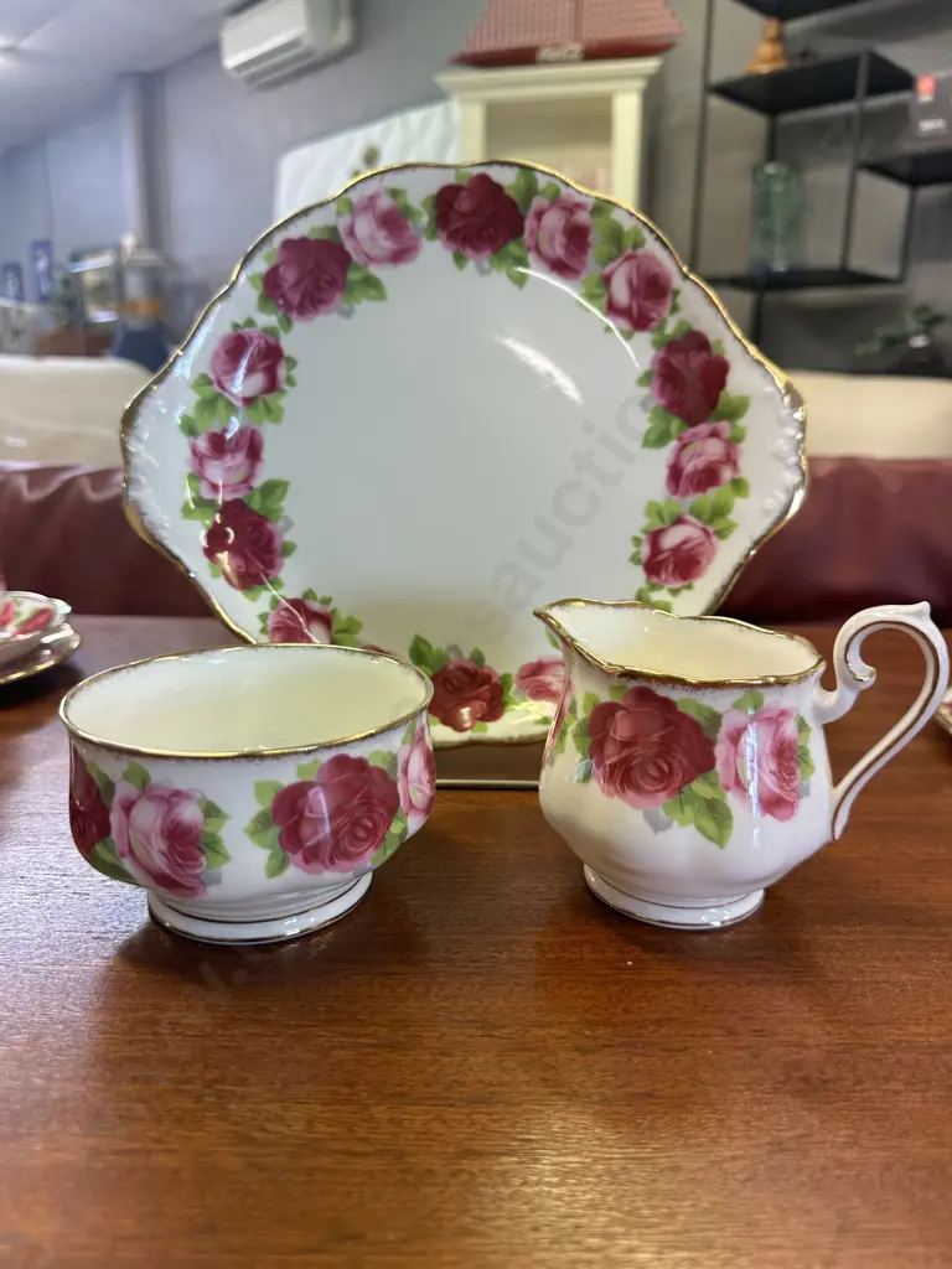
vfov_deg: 71.6
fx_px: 880
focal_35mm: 24
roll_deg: -1.7
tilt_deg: -14.6
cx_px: 476
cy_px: 634
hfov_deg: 56.8
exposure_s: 1/100
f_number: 1.78
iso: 100
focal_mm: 6.86
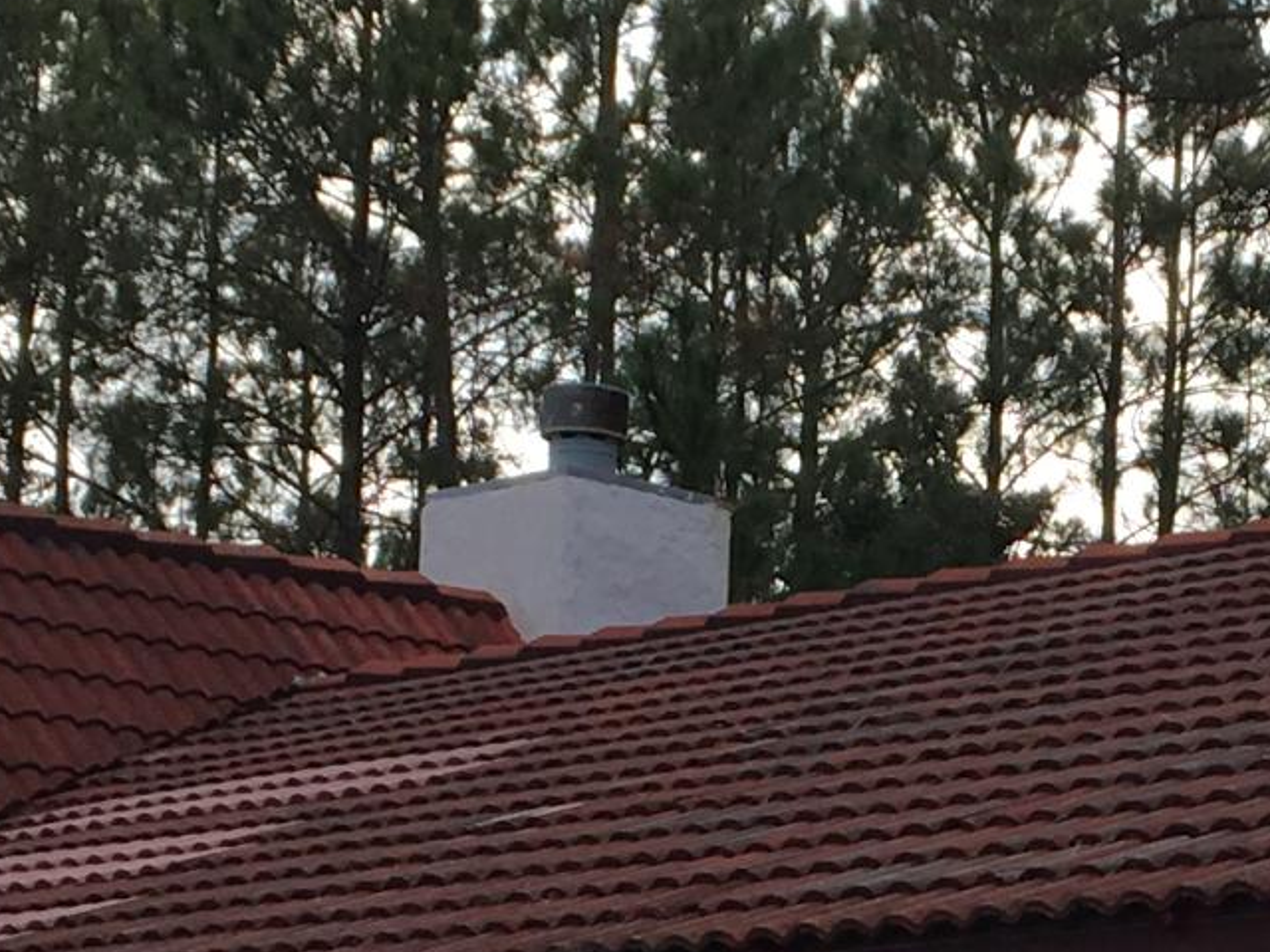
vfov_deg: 10.8
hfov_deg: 14.3
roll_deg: -1.2
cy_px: 962
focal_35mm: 136
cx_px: 1205
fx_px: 4990
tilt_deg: +6.6
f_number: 2.2
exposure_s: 1/1012
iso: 25
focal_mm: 4.15
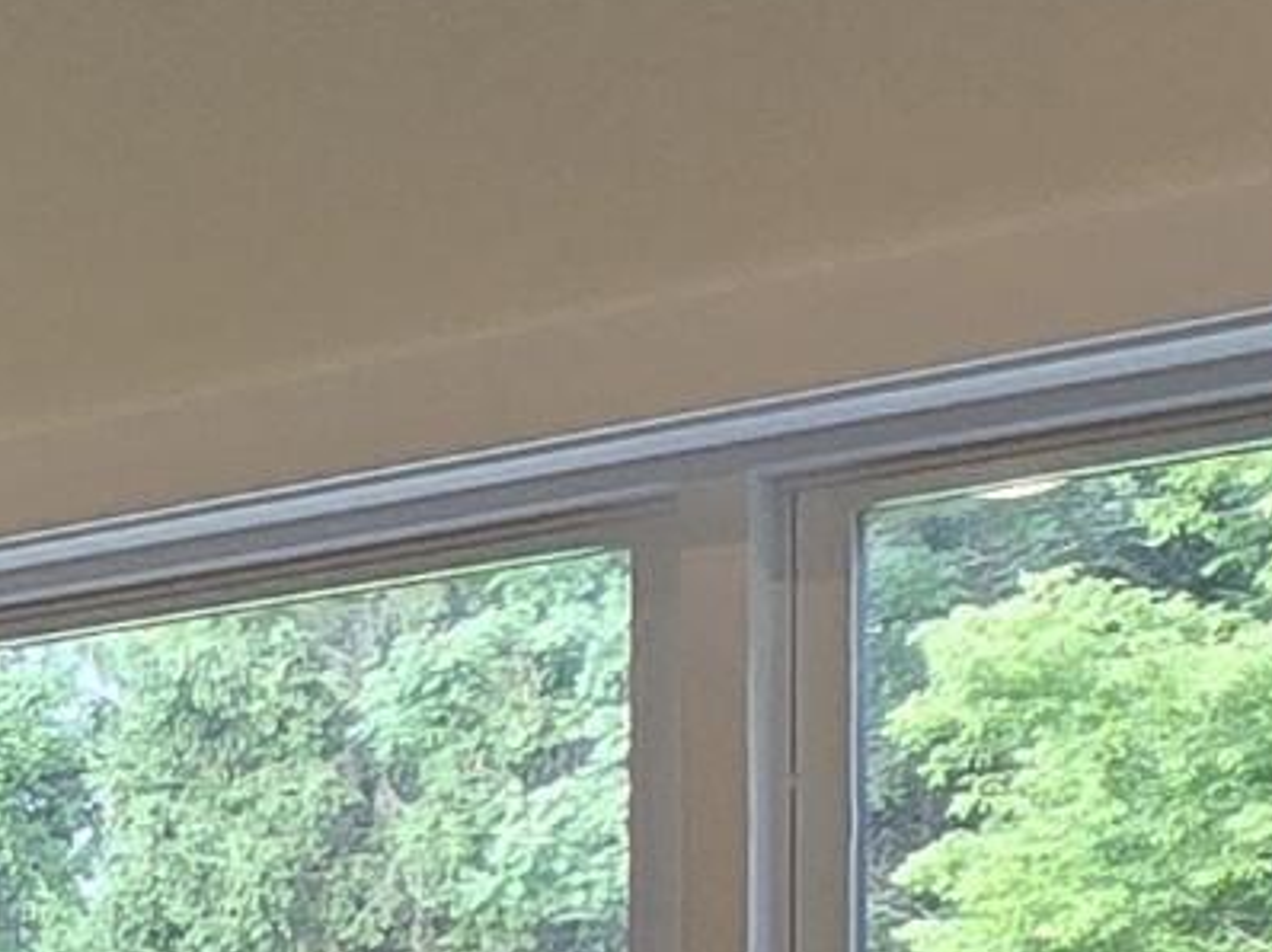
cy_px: 1505
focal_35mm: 98
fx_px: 3599
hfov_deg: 12.3
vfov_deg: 14.0
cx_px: -2272
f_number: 2.2
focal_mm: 2.2
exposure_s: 1/60
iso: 80
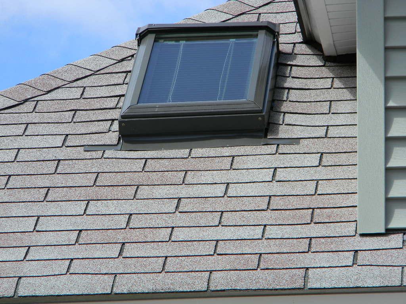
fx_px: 3261
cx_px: 203
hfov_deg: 7.1
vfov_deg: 5.3
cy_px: 152
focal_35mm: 278
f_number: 5.4
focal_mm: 50.4
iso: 80
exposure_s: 1/306
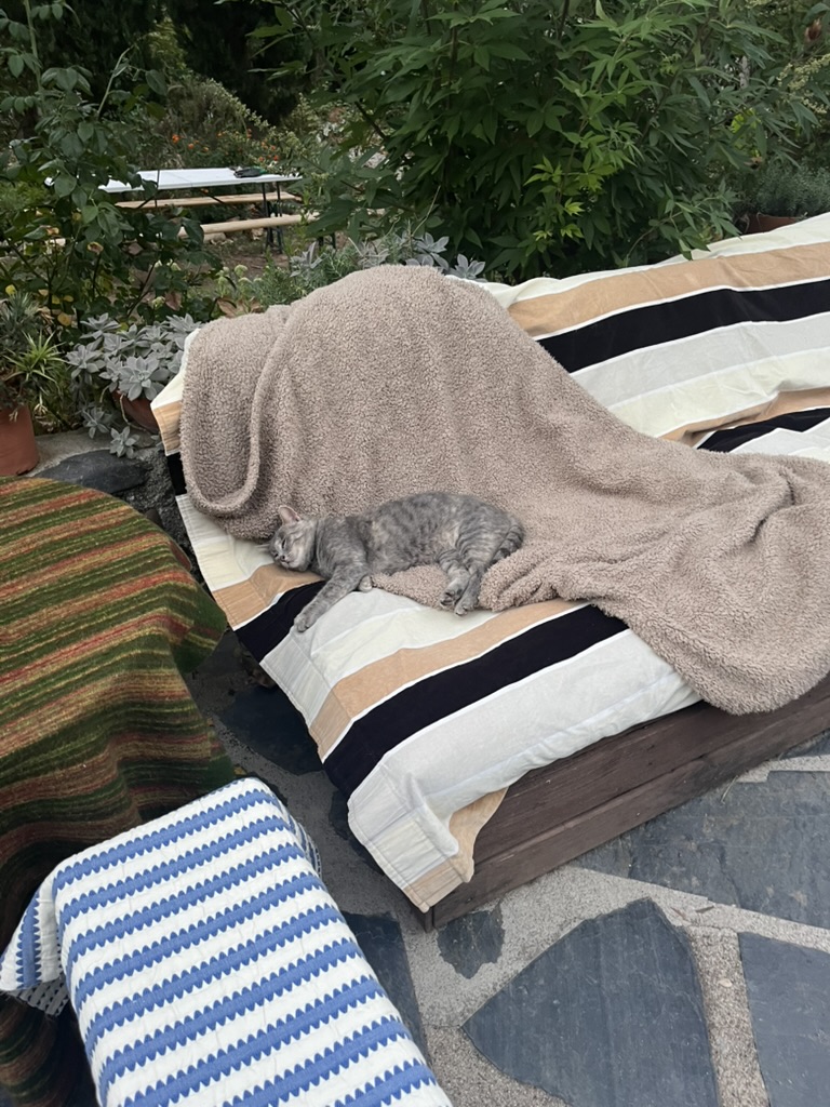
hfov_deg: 53.1
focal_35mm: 26
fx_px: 831
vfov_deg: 67.3
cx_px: 415
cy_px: 554
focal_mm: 5.1
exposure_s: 1/63
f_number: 1.6
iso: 125
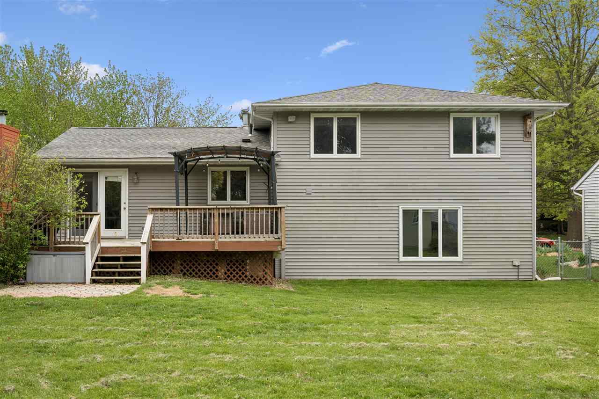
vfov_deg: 38.9
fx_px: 566
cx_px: 300
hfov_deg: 55.8
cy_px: 200
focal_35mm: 34
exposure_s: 1/400
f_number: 9
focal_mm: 34
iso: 400
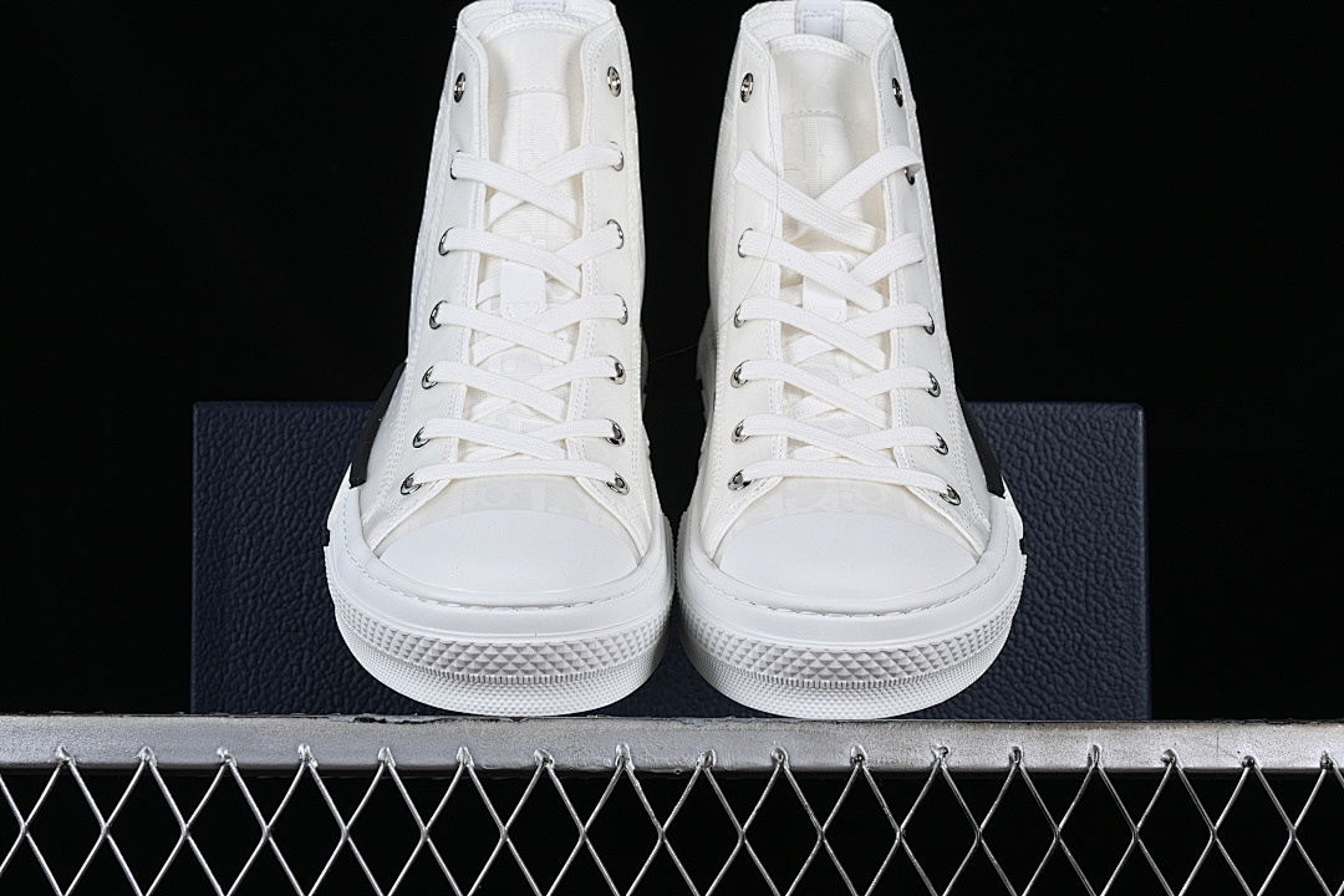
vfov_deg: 18.2
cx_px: 672
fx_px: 2800
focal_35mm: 75
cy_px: 448
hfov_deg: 27.0
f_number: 9
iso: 160
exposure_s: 1/80
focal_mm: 50
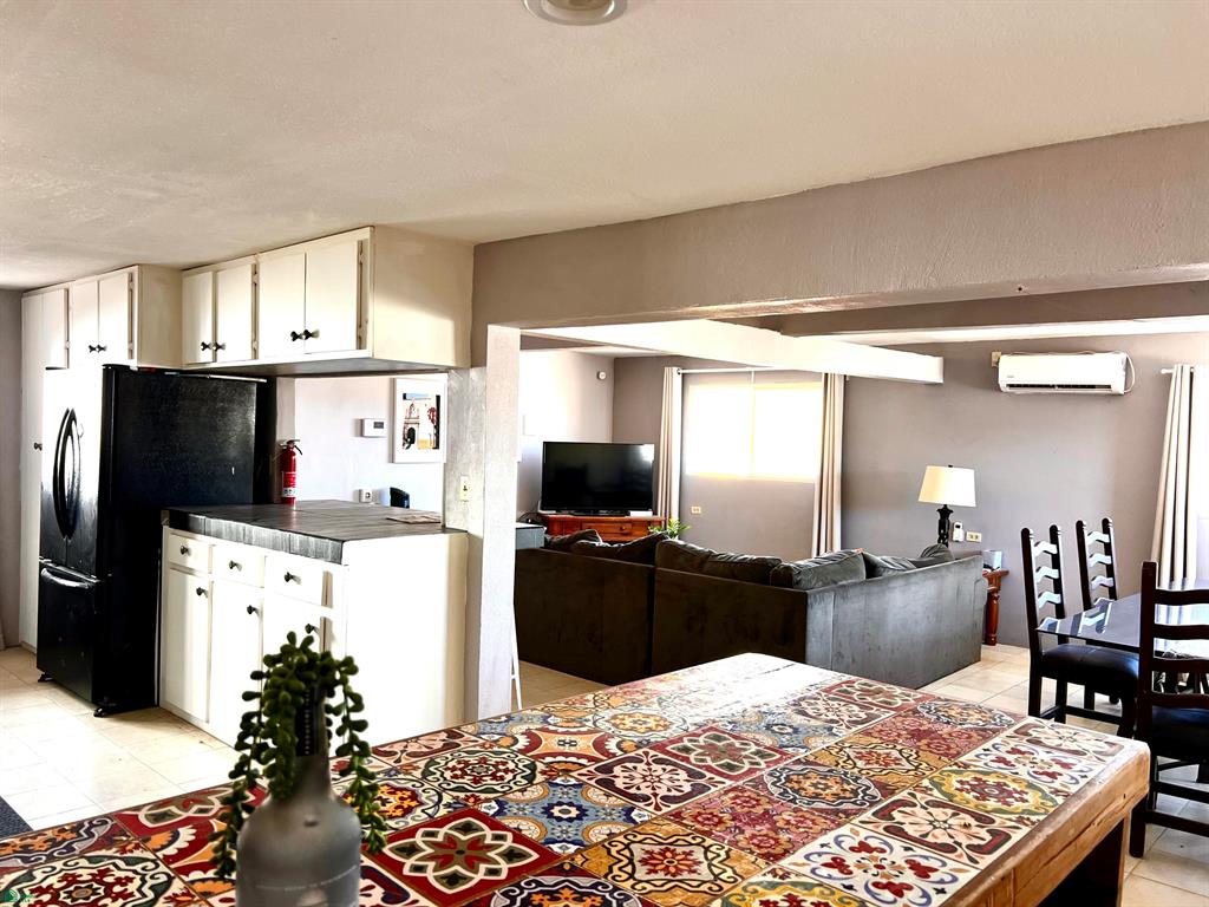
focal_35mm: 26
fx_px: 908
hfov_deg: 67.3
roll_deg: -2.0
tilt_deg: -2.7
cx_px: 604
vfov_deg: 53.1
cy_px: 454
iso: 125
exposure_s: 1/120
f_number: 1.5
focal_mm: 5.7
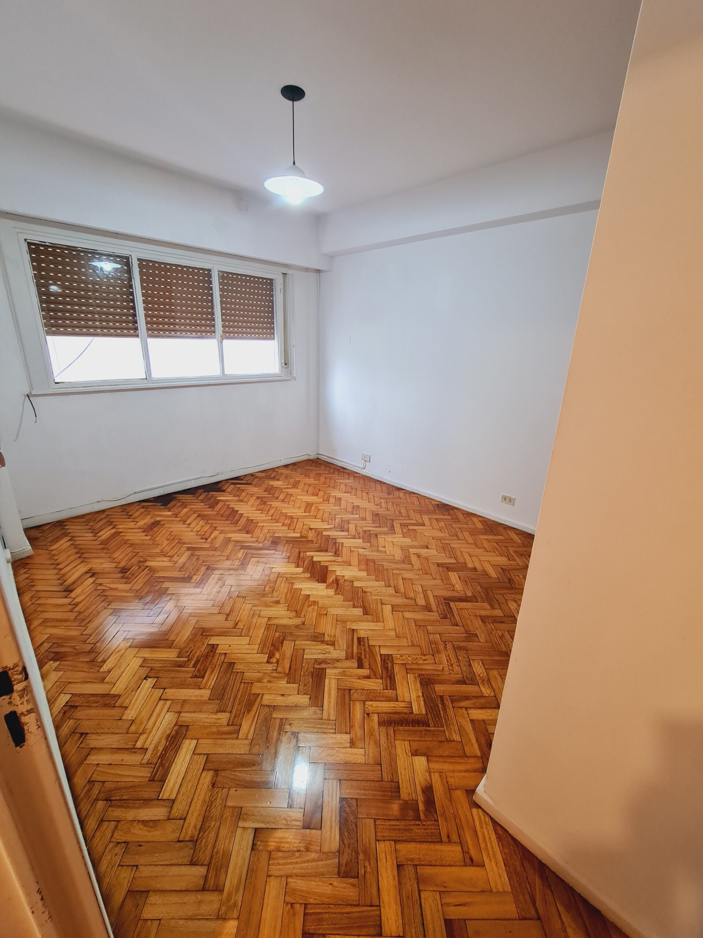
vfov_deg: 106.2
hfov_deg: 89.9
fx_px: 352
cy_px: 469
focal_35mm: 13
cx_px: 352
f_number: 2.2
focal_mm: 2.2
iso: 320
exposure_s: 1/33
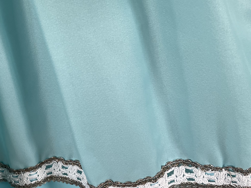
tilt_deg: -34.0
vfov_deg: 28.5
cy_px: 102
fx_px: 370
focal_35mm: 51
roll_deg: +2.2
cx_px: 92
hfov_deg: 37.2
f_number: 1.6
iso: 80
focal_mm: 4.2
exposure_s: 1/121
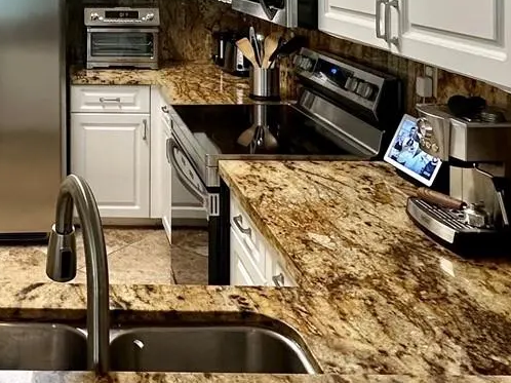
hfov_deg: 38.9
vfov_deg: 29.2
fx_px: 664
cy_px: -35
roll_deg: -0.5
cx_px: 42
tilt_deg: -1.8
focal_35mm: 45
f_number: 2.2
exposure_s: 1/60
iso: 160
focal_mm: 2.22
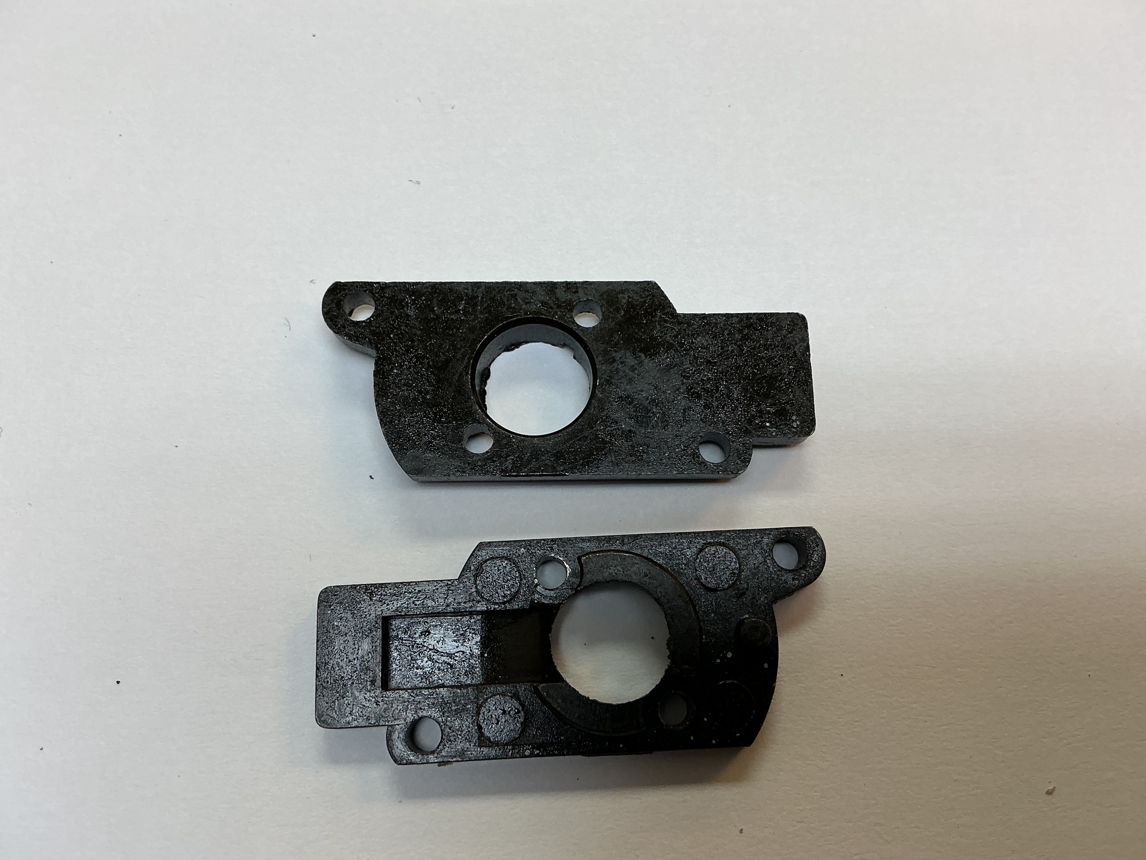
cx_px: 573
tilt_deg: -76.0
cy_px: 430
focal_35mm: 29
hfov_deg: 61.7
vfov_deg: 48.2
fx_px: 960
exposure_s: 1/100
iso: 32
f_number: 1.8
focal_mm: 3
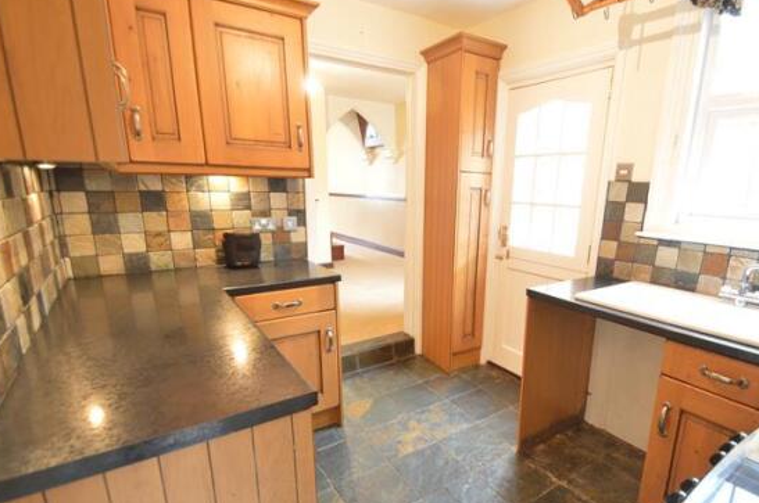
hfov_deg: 89.4
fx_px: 379
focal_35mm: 18
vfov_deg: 67.0
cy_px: 281
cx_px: 437
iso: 1100
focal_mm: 10
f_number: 3.5
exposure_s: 1/15
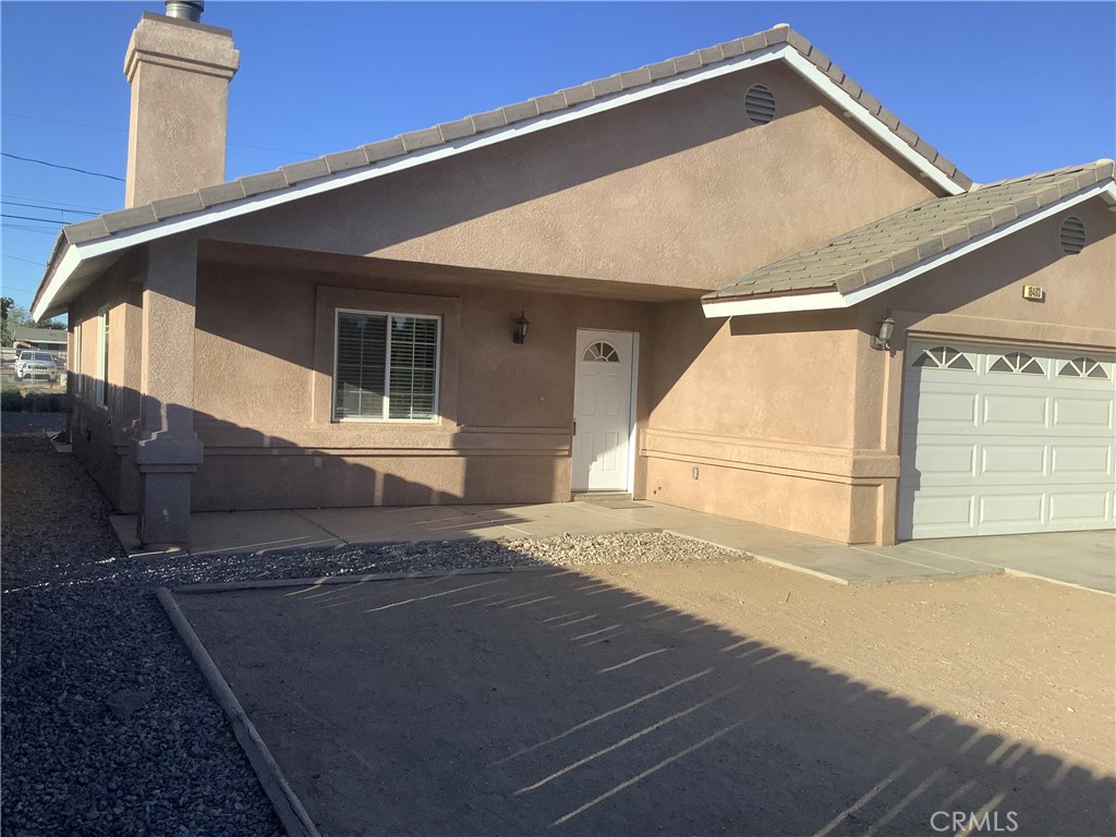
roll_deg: -0.5
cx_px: 558
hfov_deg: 58.4
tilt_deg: -2.5
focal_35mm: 31
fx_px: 999
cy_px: 418
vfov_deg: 45.4
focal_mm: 3.3
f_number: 2.4
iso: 25
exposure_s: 1/1181
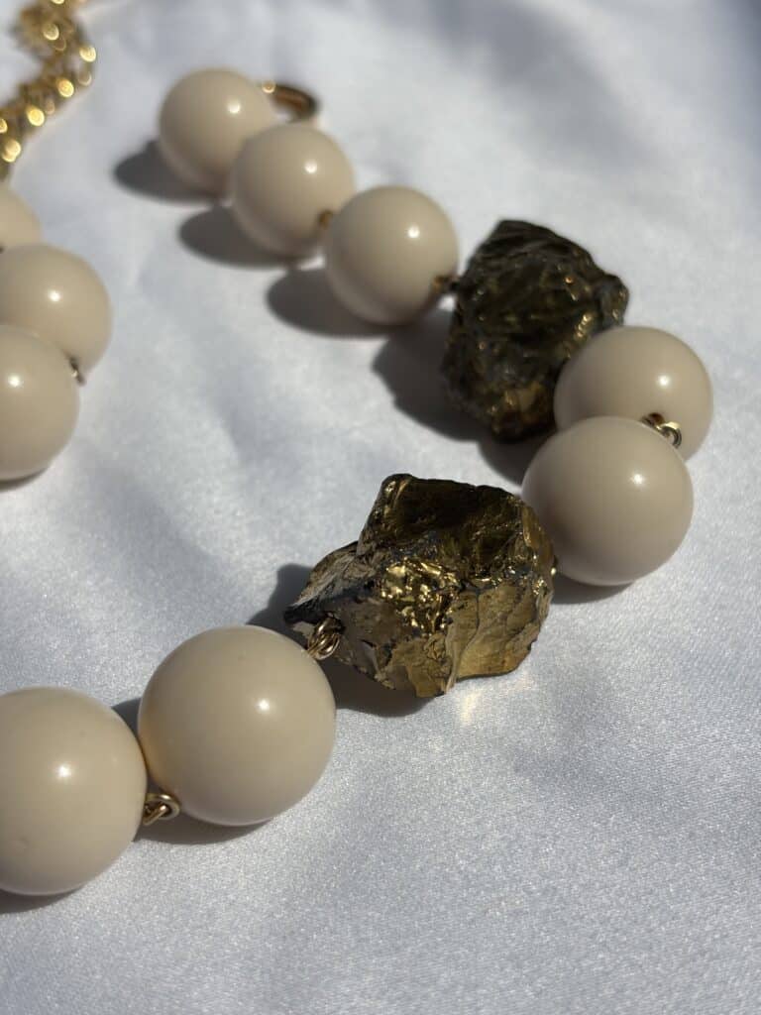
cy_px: 508
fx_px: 1524
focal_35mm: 52
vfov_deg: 36.8
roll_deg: -0.1
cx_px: 380
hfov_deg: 28.0
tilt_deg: -39.2
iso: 32
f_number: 1.6
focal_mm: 5.96
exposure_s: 1/6711
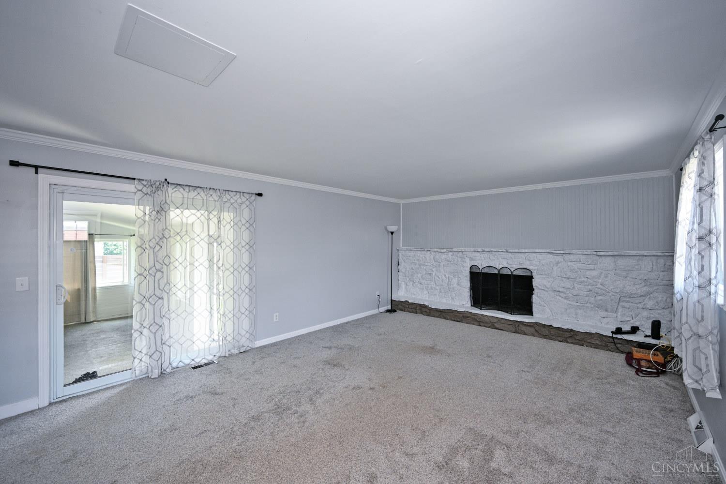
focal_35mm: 14
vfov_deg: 81.2
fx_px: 282
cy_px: 242
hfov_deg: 104.3
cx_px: 363
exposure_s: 1/60
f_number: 4
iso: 450
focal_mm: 14
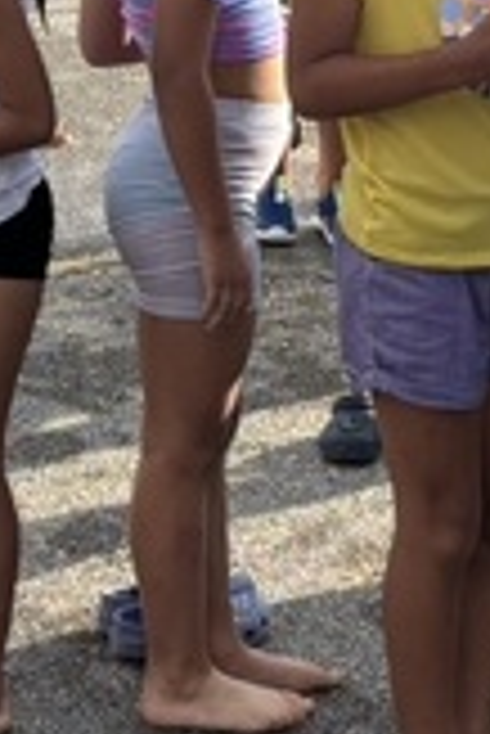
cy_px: -41
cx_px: 13
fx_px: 3463
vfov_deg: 11.9
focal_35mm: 170
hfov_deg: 8.1
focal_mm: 5.96
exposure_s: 1/1984
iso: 50
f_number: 1.6
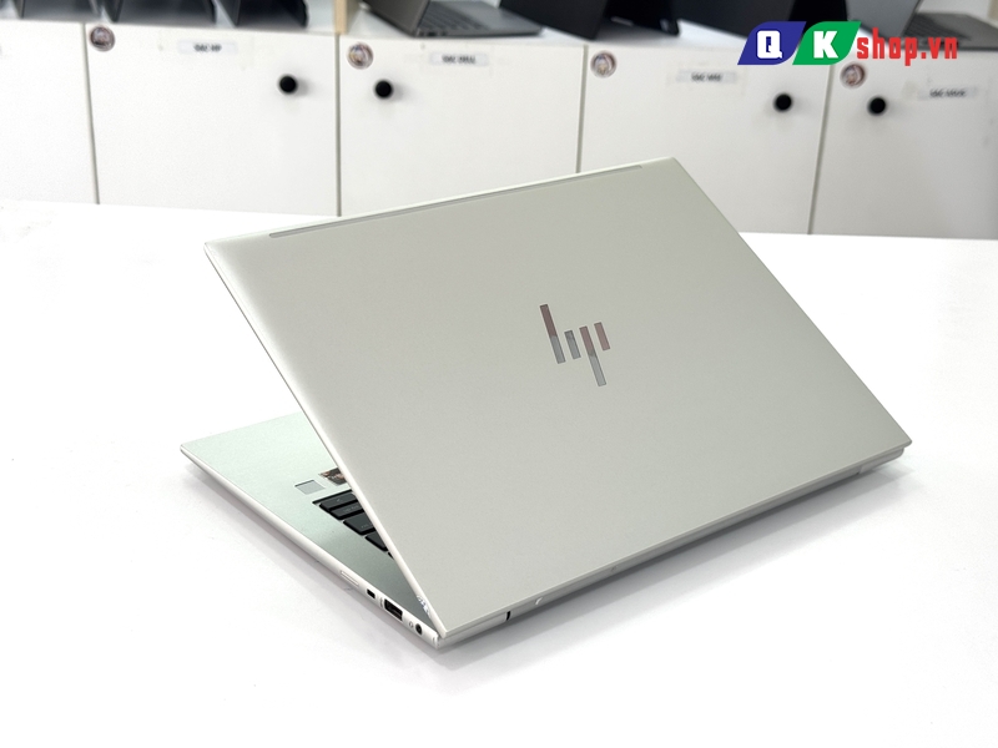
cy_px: 374
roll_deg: -1.8
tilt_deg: -23.2
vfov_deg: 30.3
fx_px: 1384
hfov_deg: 39.7
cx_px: 499
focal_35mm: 48
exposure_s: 1/218
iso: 50
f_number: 1.78
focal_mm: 6.76
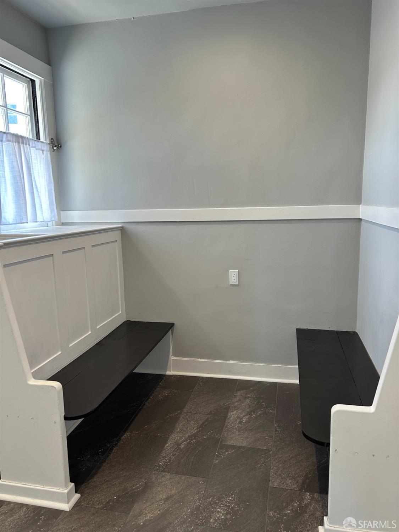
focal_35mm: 26
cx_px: 200
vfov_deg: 67.3
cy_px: 266
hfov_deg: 53.1
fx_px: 400
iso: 80
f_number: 1.5
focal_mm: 5.7
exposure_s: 1/120
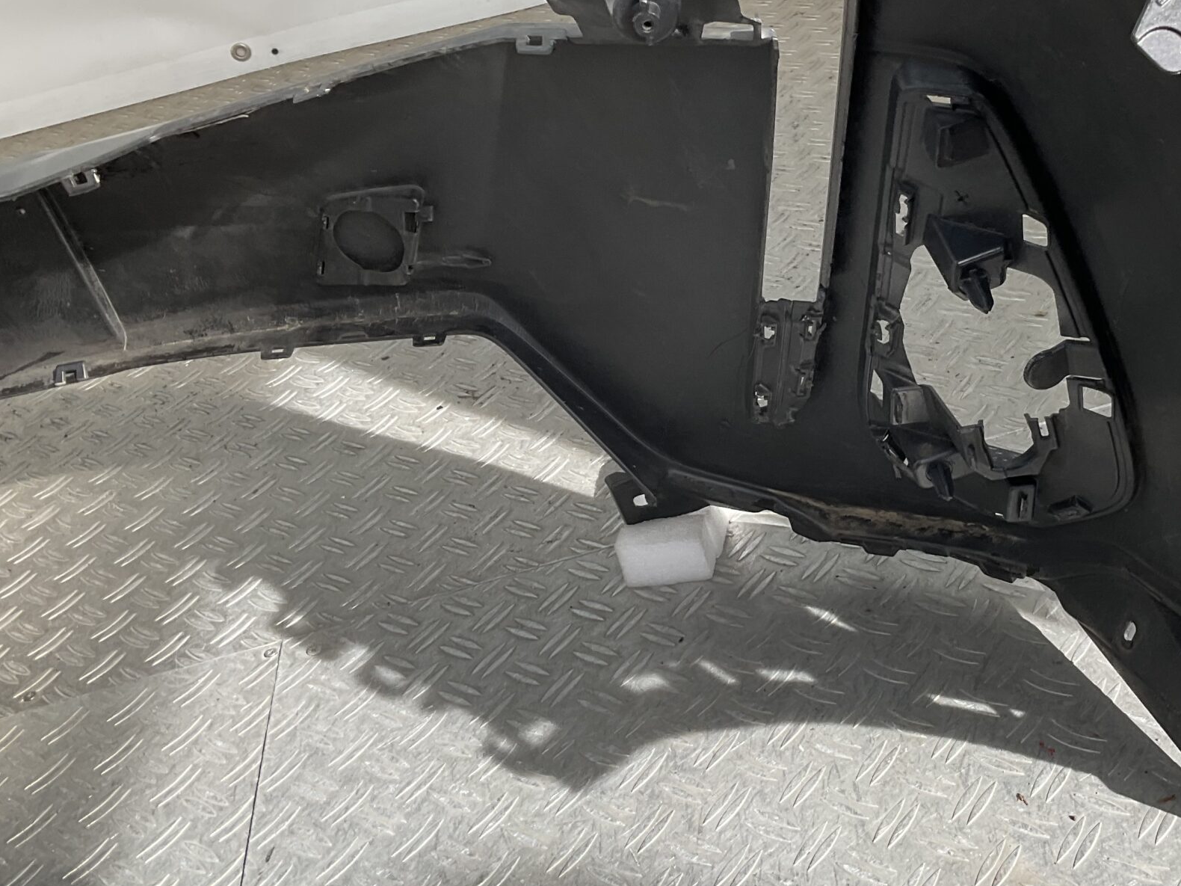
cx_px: 860
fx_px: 1604
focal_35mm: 47
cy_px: 369
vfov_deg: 30.8
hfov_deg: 39.5
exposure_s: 1/206
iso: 16
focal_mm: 3
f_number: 1.8
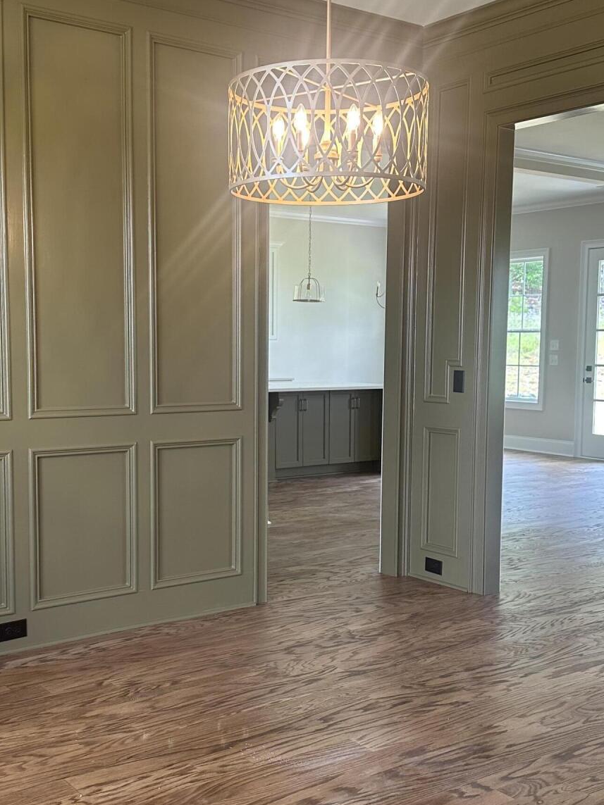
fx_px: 977
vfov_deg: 44.8
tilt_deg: -3.6
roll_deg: -0.7
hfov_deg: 34.3
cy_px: 432
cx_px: 257
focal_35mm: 42
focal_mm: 6.86
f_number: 1.78
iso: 125
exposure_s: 1/120
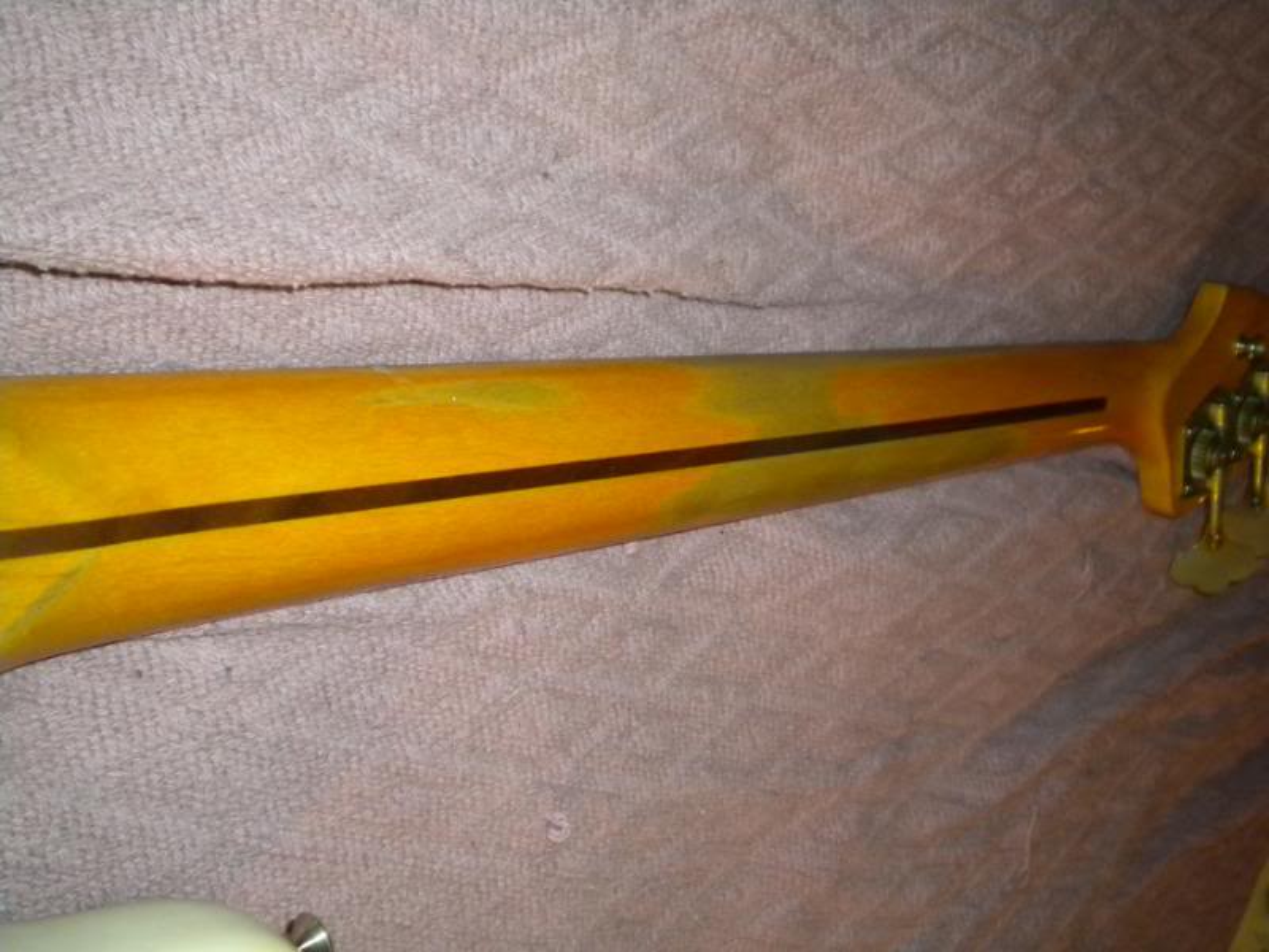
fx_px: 1503
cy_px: 476
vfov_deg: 35.1
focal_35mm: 41
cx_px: 634
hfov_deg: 45.8
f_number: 3.5
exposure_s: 1/30
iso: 400
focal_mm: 7.4
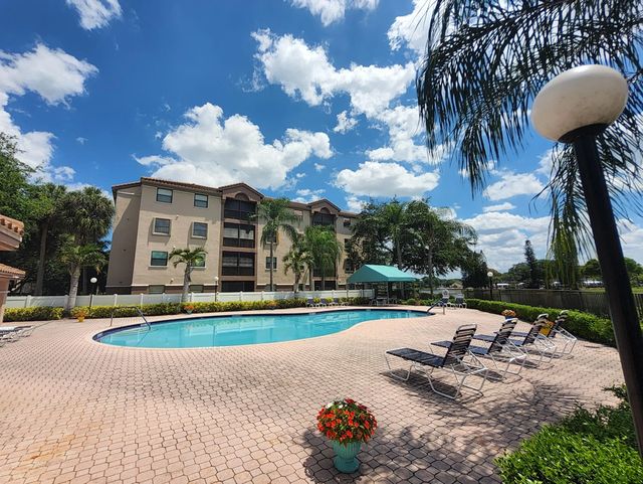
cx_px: 322
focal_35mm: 13
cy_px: 242
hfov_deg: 106.1
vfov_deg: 90.0
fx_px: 242
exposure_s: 1/2500
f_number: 2.2
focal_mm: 1.13
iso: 32
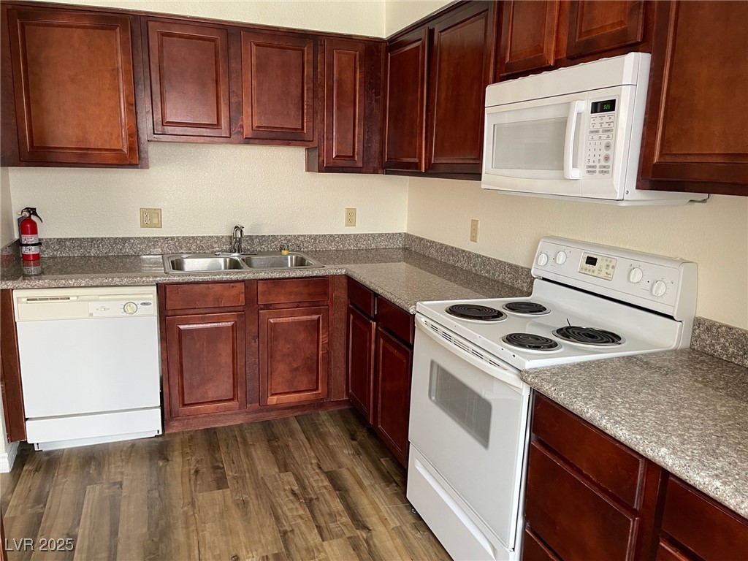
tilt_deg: -11.1
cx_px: 374
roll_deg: -1.8
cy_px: 280
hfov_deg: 67.3
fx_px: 562
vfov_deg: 53.1
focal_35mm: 26
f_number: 1.6
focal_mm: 5.1
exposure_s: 1/60
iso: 200
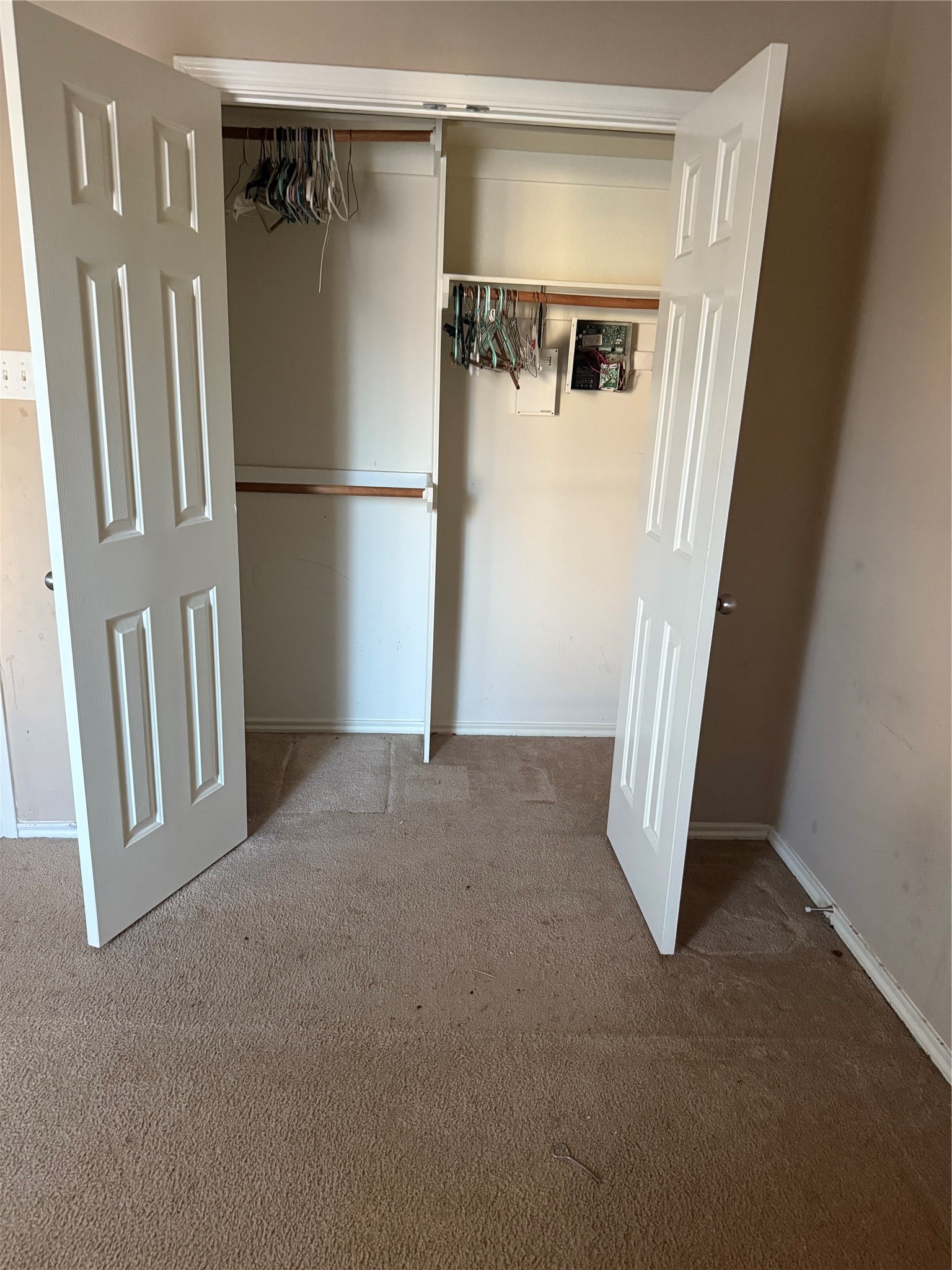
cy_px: 635
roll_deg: -2.7
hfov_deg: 56.8
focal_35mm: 24
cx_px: 476
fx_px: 880
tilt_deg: -16.4
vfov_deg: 71.6
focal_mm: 6.76
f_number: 1.78
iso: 640
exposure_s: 1/40
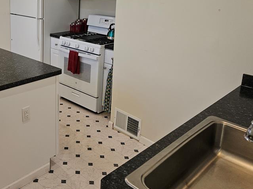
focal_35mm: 37
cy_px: 47
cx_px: 76
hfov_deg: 48.9
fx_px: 270
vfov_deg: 37.7
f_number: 1.8
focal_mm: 5.4
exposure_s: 1/60
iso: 25
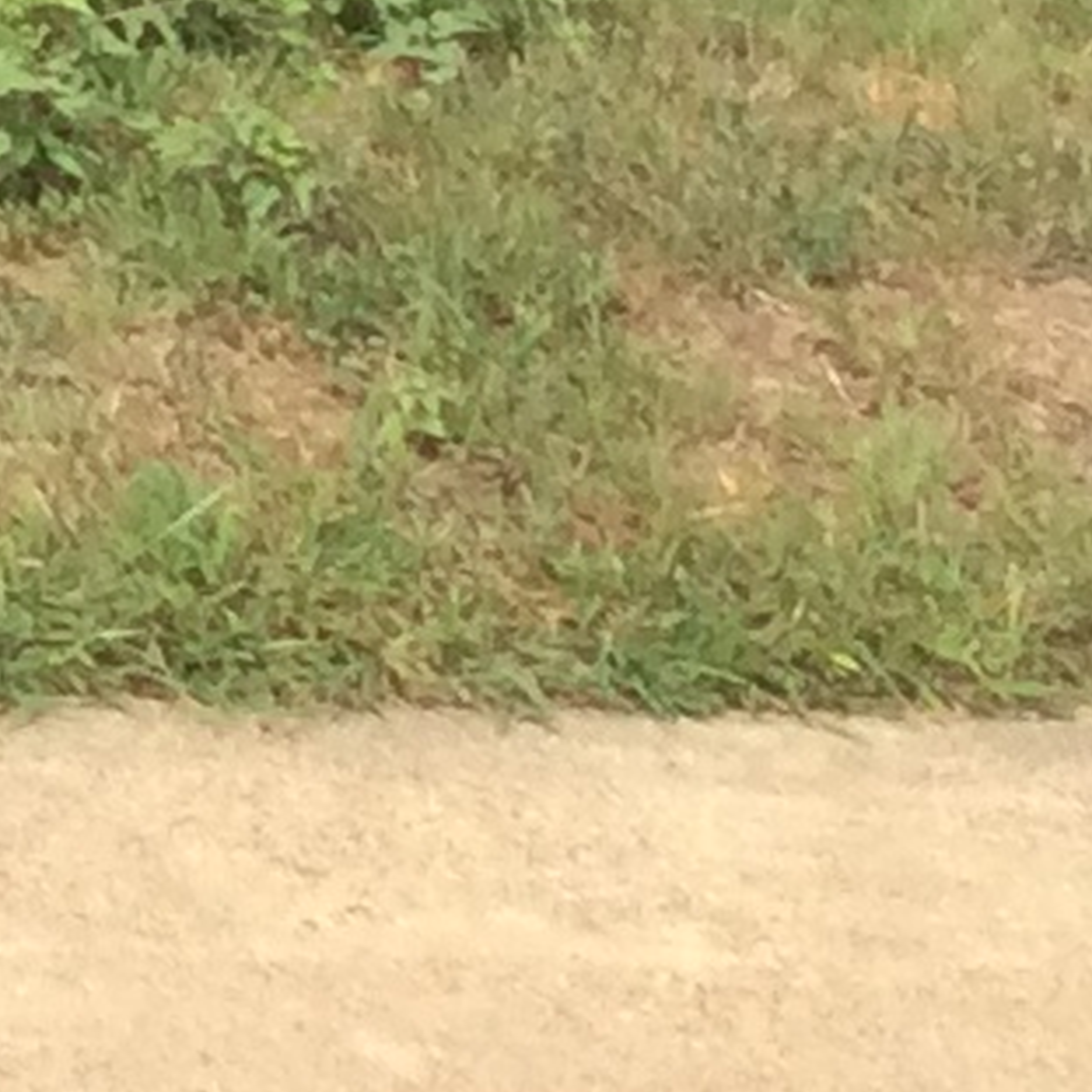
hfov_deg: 6.0
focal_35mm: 242
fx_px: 8637
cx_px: -3388
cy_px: -2202
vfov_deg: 6.6
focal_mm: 3.3
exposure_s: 1/1330
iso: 32
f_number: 2.4
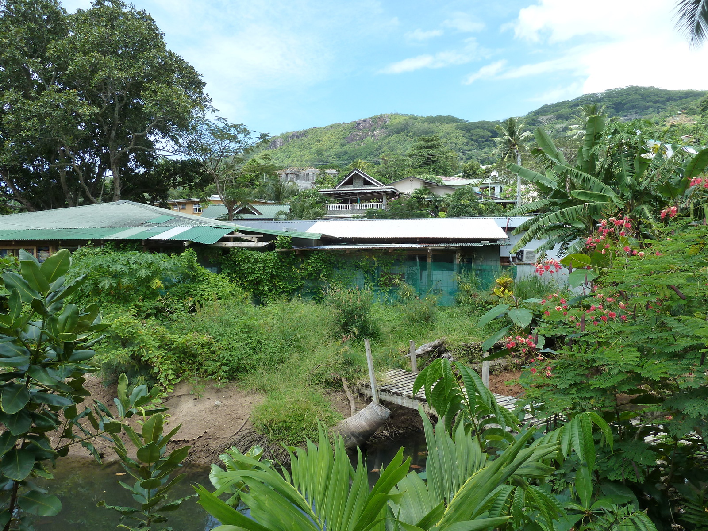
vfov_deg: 54.9
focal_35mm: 25
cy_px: 266
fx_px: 511
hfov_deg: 69.4
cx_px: 354
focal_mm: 4.1
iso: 125
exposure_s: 1/250
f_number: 4
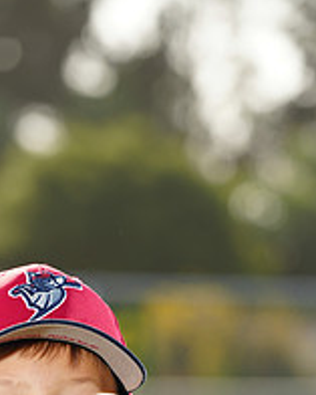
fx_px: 4766
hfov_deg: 3.8
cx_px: 19
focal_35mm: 408
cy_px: 578
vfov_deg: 4.7
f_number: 5
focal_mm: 147
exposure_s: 1/250
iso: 100
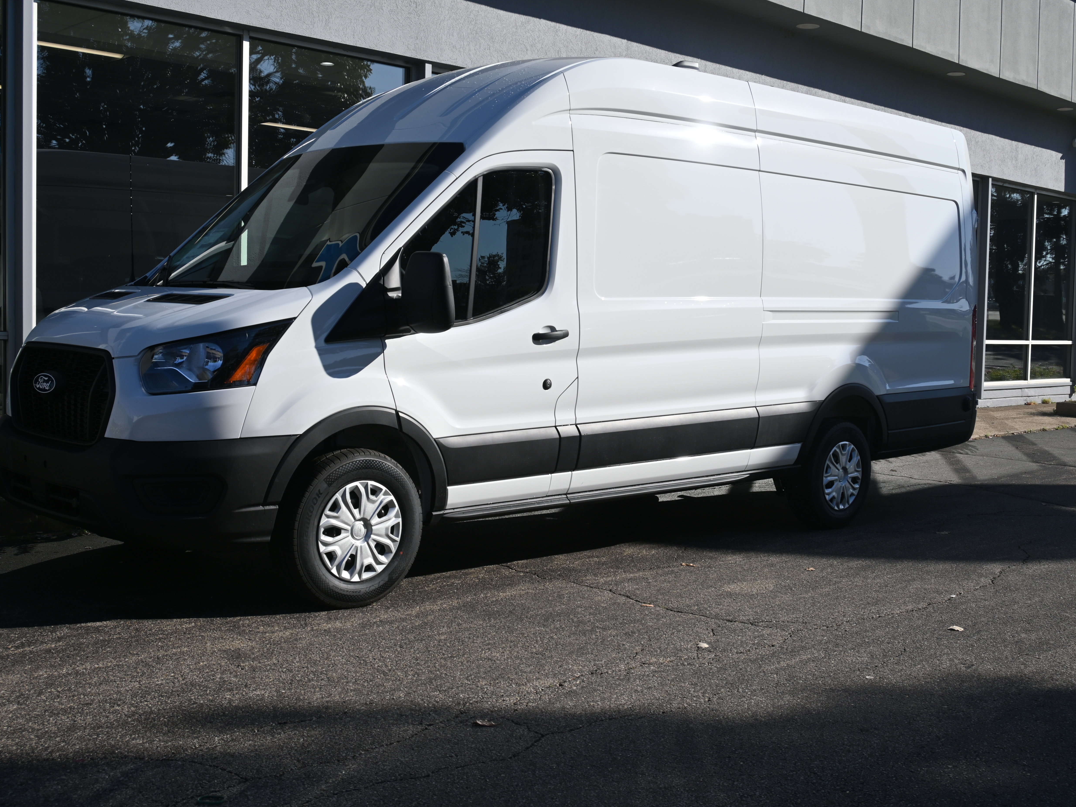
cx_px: 566
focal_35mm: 50
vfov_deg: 29.2
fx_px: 1548
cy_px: 404
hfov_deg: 38.3
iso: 100
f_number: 8
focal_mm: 30.5
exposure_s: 1/500
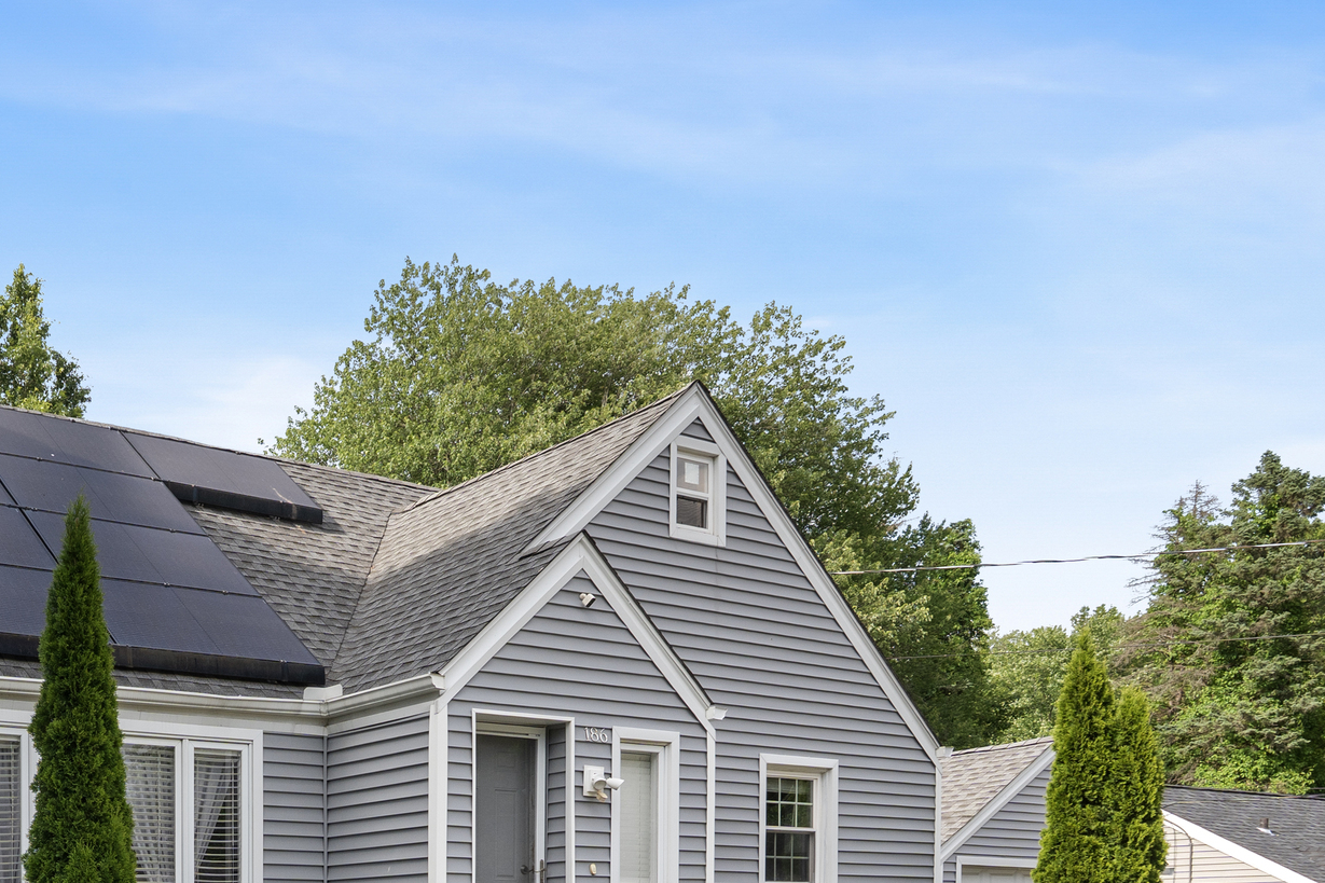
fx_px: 1472
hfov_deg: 44.3
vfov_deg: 29.6
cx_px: 140
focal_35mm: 40
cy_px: 1003
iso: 400
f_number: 8
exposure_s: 1/320
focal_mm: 16
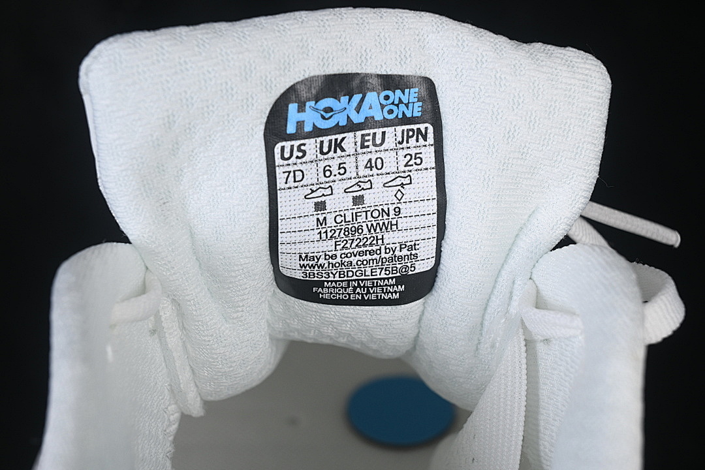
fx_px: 1469
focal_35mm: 75
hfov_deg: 27.0
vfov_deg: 18.2
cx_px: 352
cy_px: 235
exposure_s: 1/100
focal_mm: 50
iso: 160
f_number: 8
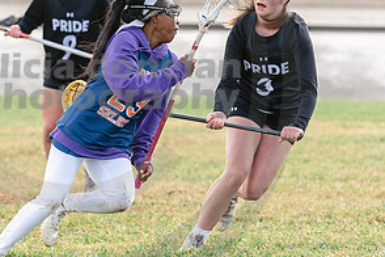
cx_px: 134
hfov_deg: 4.4
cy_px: 117
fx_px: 5047
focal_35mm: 472
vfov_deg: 2.9
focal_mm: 200
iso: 400
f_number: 4.5
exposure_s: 1/1250
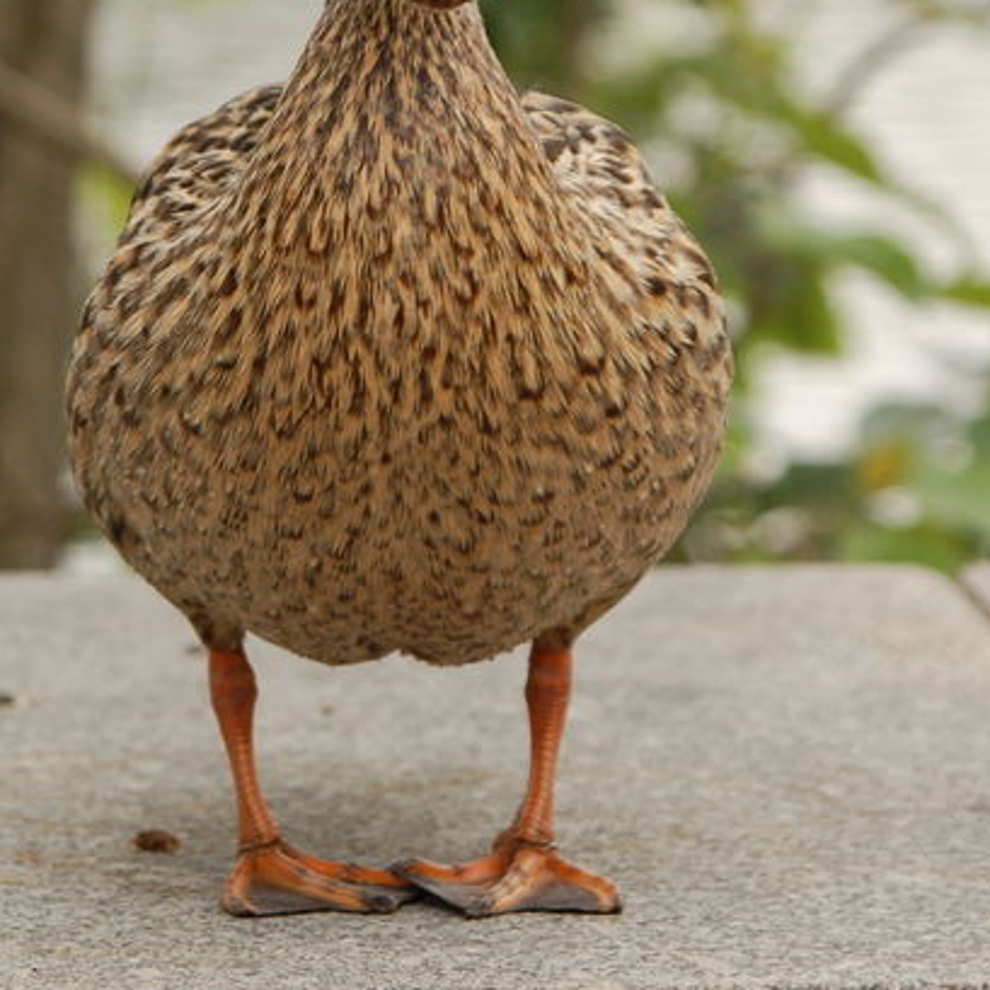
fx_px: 9966
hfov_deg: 5.7
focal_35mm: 308
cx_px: 409
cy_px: 283
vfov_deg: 5.7
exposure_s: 1/125
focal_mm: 110
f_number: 5.6
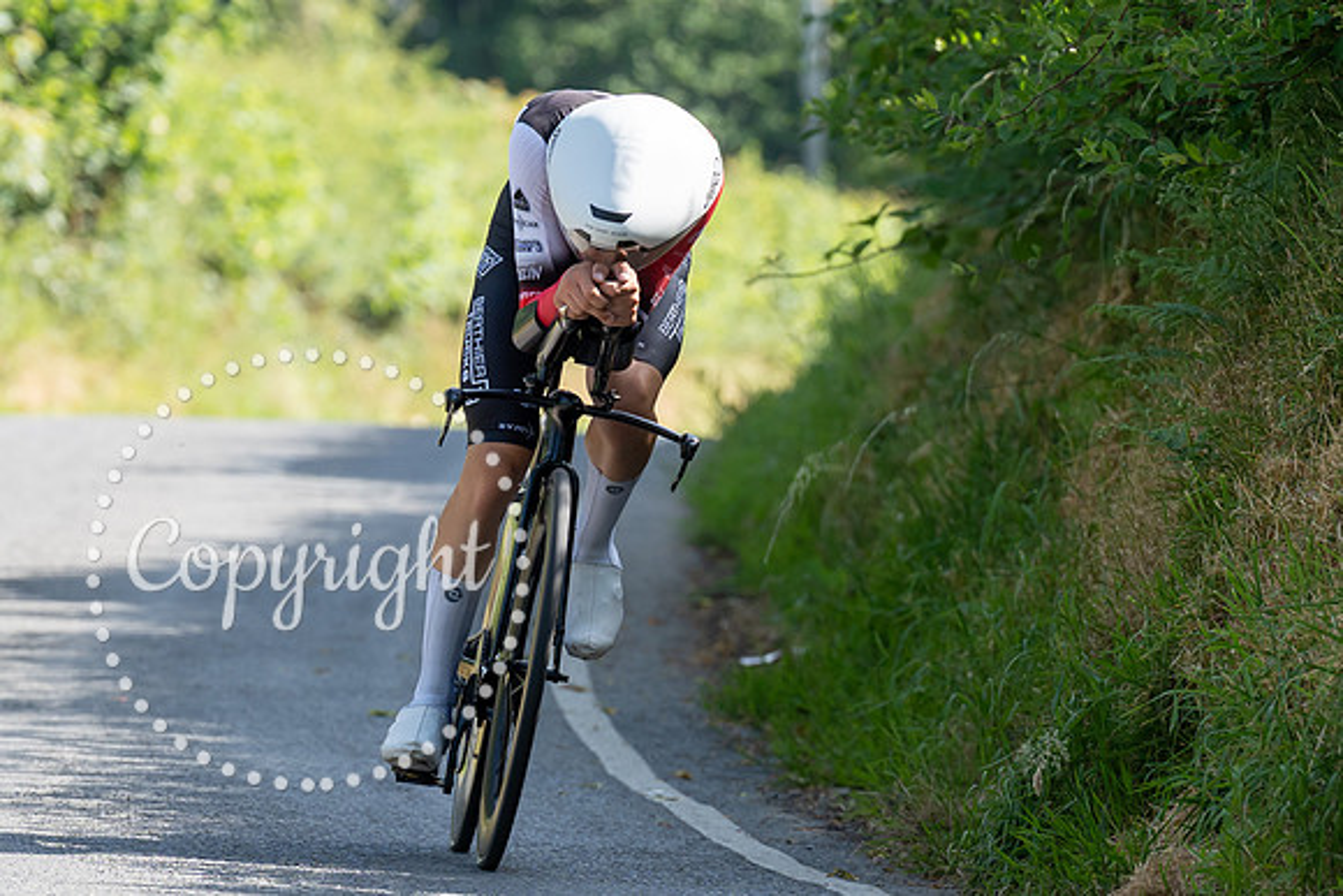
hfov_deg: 5.2
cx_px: 533
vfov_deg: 3.5
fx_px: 14749
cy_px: 602
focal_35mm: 395
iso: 320
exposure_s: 1/1000
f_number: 4
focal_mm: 173
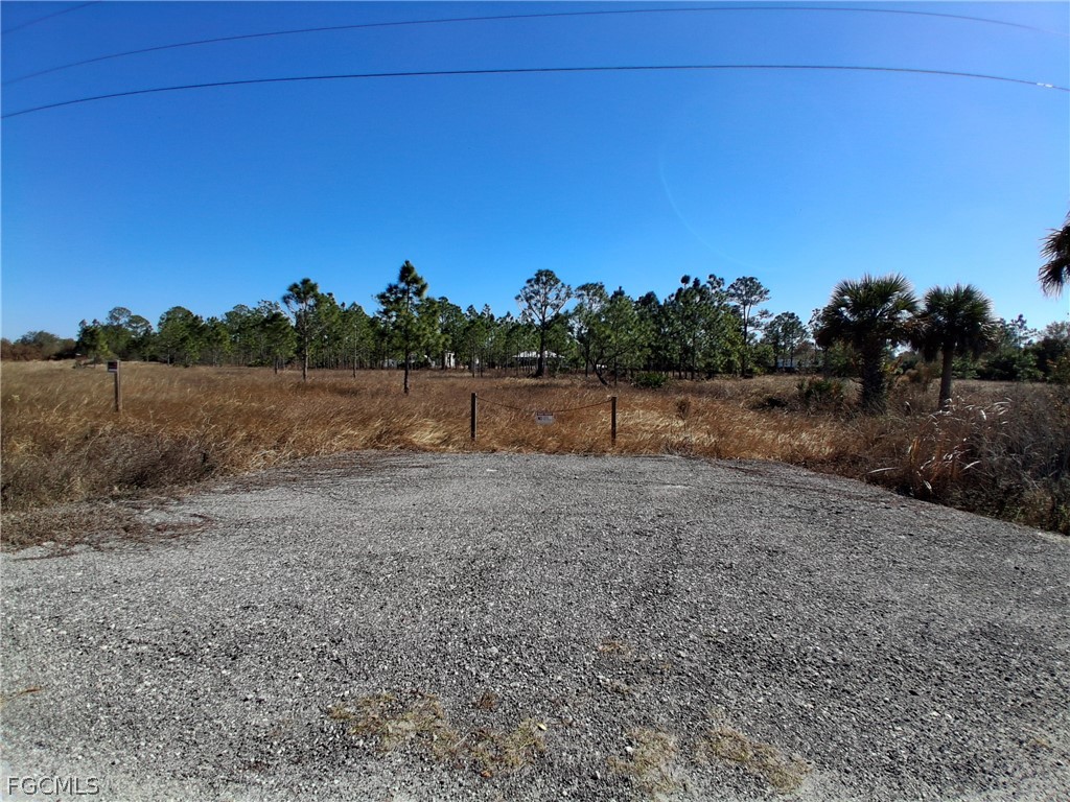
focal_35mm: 17
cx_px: 535
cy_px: 401
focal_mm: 1.4
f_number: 2.2
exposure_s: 1/1709
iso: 50
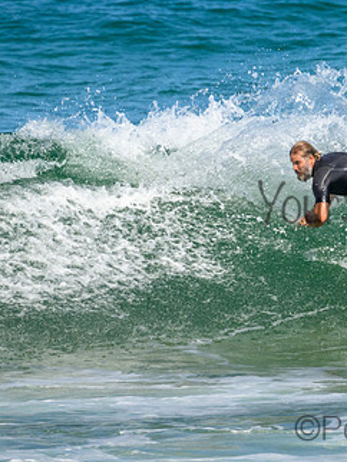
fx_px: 21263
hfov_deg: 0.9
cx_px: 345
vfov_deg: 1.2
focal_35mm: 1593
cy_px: 150
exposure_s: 1/2000
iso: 1250
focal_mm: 800
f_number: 11
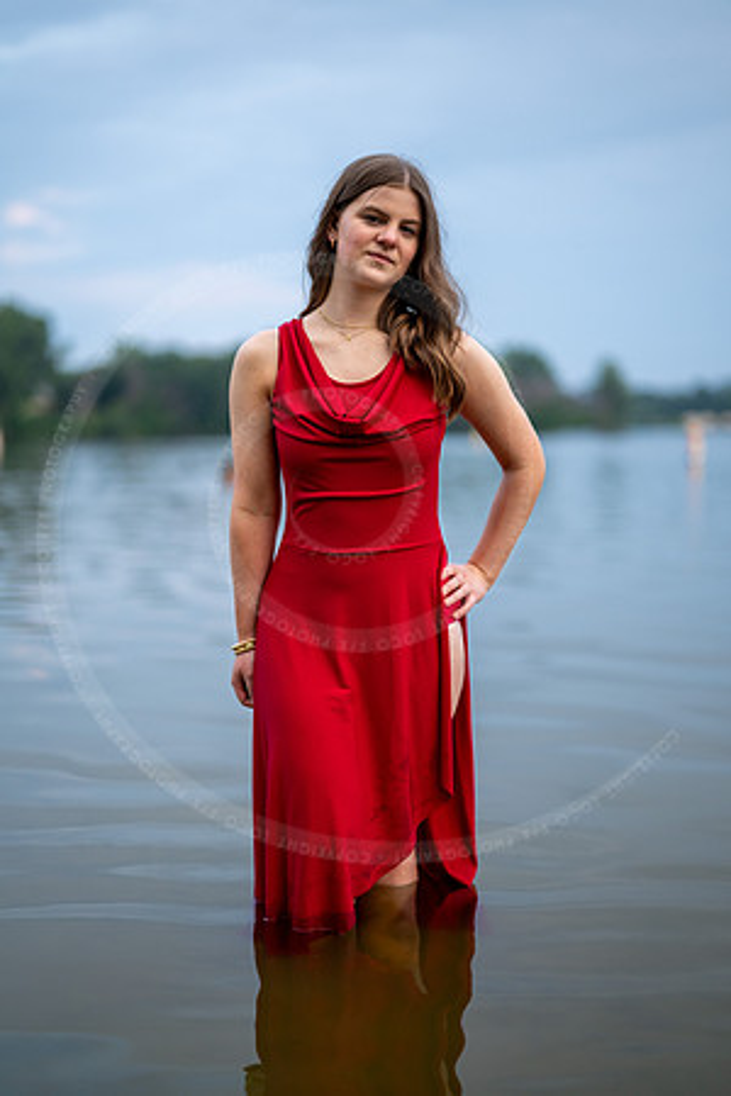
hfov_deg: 27.0
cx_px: 366
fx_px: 1523
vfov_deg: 39.6
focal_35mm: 50
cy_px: 548
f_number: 1.2
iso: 320
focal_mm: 50
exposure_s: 1/640
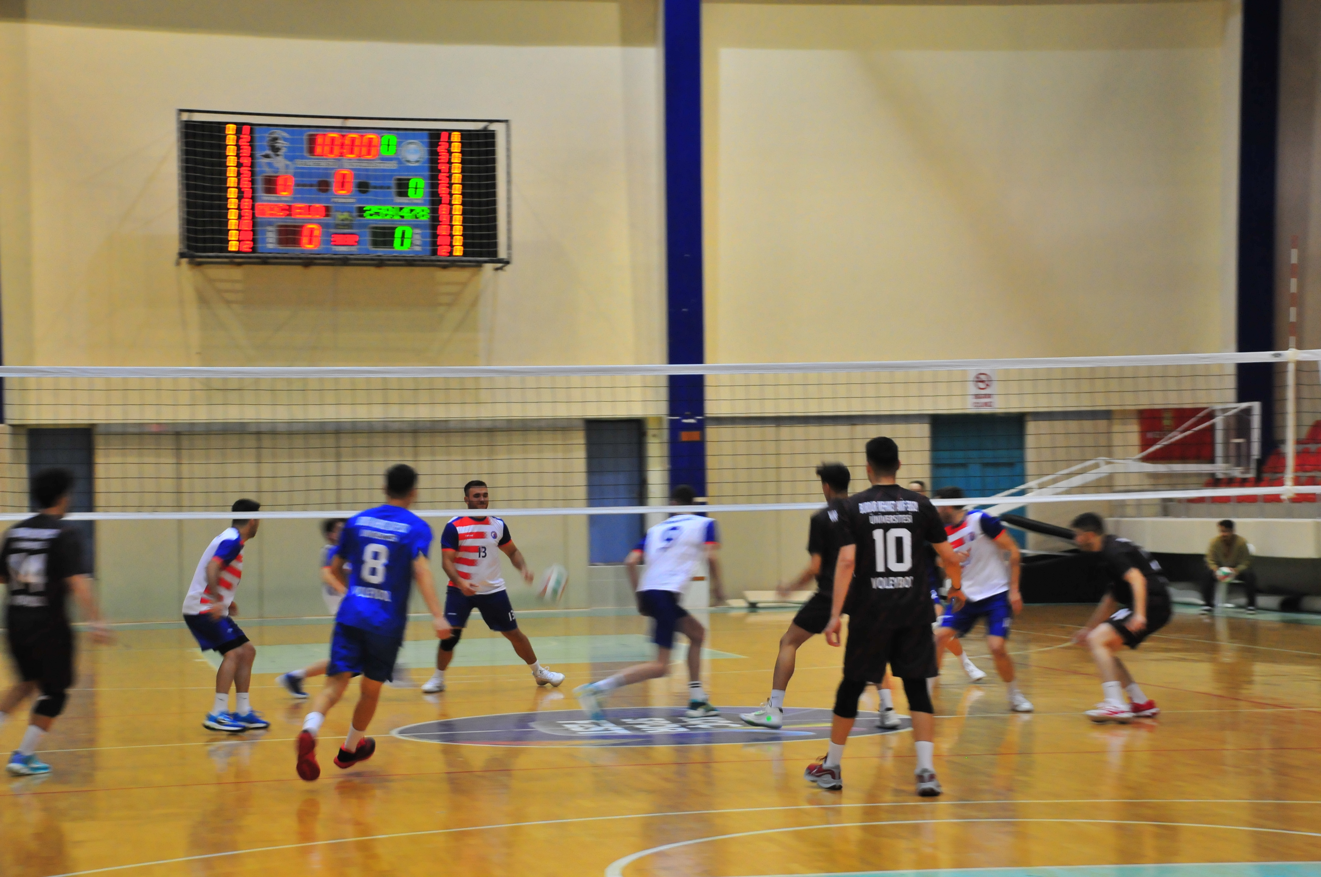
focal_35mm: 78
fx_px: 2859
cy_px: 438
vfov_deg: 17.4
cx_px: 660
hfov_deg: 26.0
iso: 1100
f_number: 5
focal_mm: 52
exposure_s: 1/30
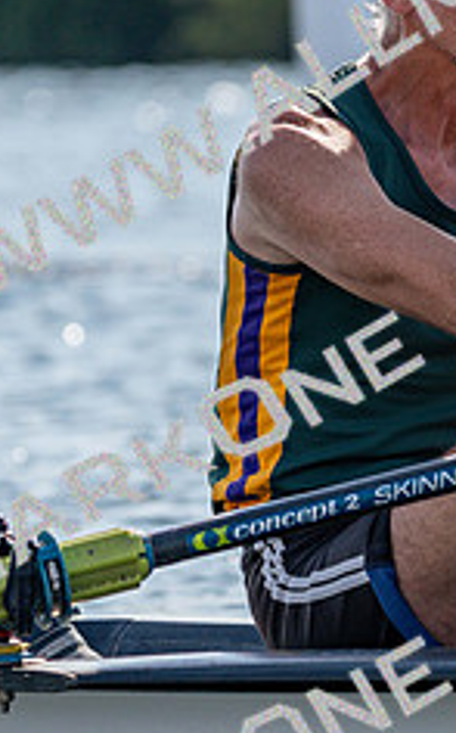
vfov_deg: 3.6
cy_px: 303
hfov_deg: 2.2
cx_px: 332
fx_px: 11800
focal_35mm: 592
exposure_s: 1/1600
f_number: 5.6
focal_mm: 236
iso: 200
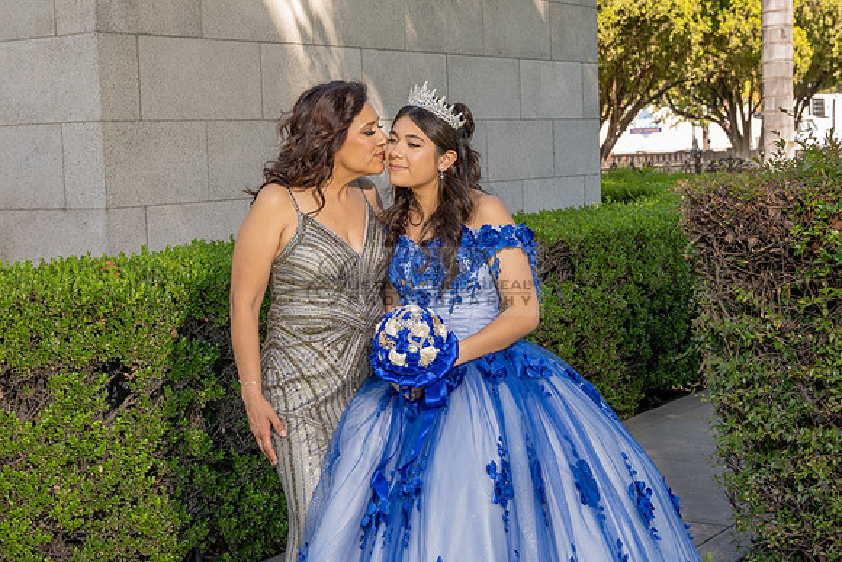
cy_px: 324
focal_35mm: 67
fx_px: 1569
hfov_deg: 30.0
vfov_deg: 20.3
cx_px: 421
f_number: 4.5
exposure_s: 1/125
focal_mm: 34.4
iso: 64
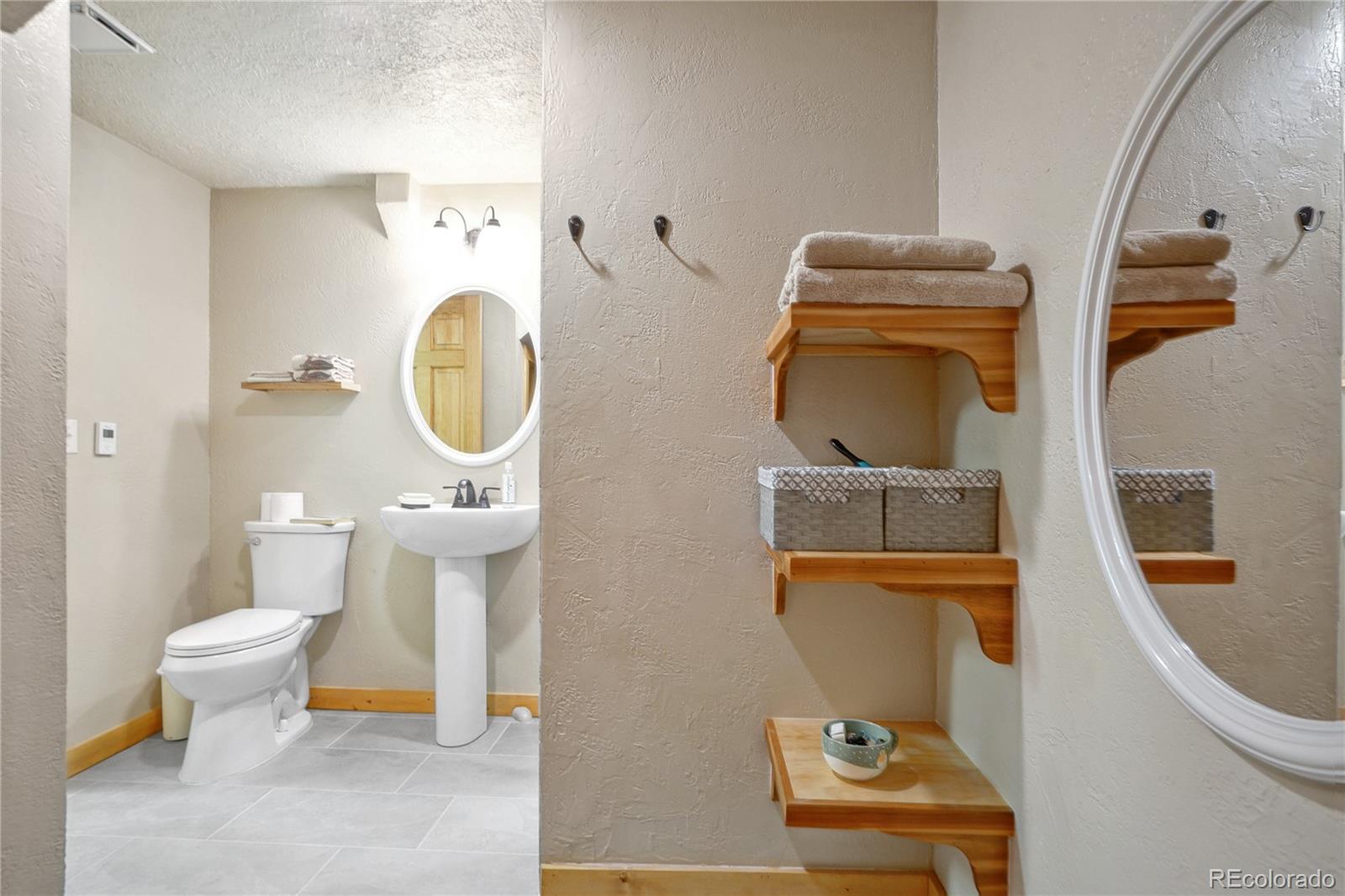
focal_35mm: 17
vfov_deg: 70.4
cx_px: 672
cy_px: 448
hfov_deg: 93.3
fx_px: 635
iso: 400
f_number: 8
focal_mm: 17
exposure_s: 1/6
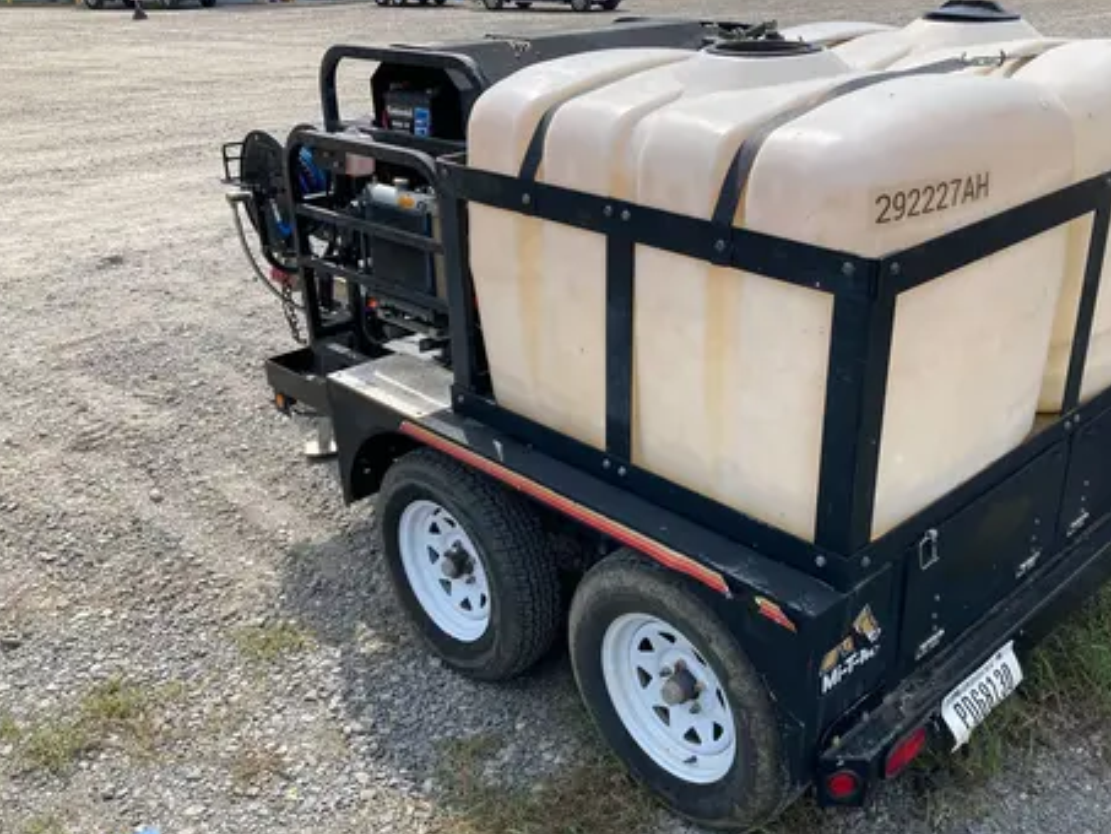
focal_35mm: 34
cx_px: 657
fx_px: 1092
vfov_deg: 41.8
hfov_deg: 53.6
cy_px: 430
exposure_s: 1/1548
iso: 20
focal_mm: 3.99
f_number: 1.8
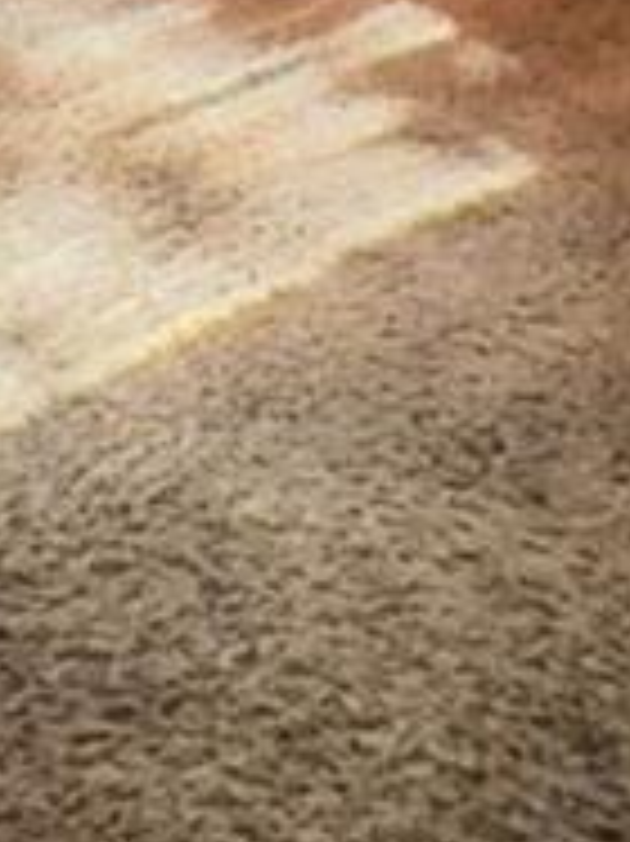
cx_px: 68
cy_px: -824
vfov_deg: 16.7
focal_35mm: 90
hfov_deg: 16.2
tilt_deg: -7.6
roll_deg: +1.6
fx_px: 2186
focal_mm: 2.22
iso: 32
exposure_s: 1/129
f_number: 2.2
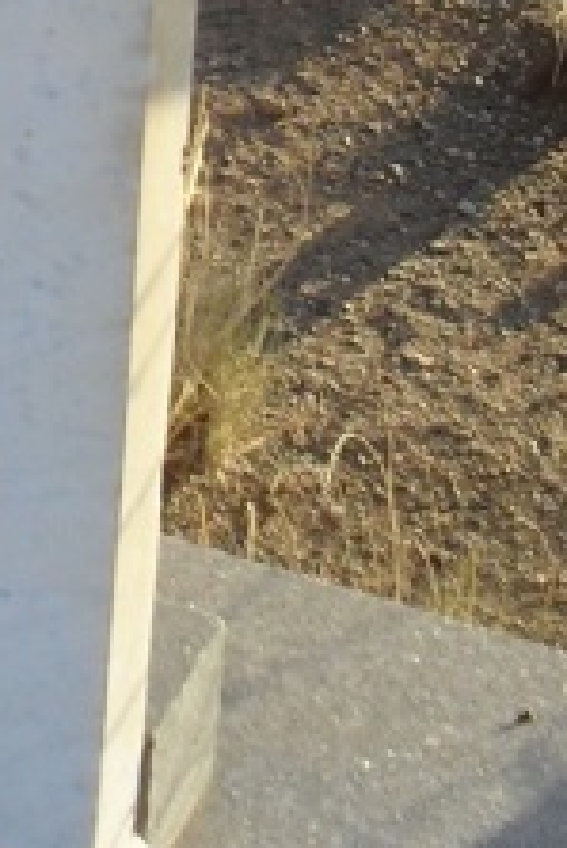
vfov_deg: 11.9
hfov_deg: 7.9
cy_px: -308
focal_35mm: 167
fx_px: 3939
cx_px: -590
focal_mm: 6.3
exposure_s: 1/350
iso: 100
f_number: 3.2
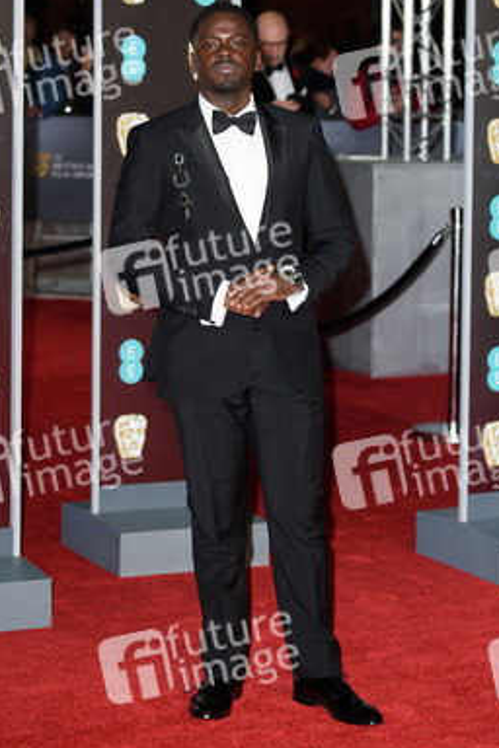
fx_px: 2058
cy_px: 366
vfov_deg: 20.6
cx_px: 256
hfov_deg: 13.8
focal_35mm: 99
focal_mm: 95
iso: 800
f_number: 5.6
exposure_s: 1/250
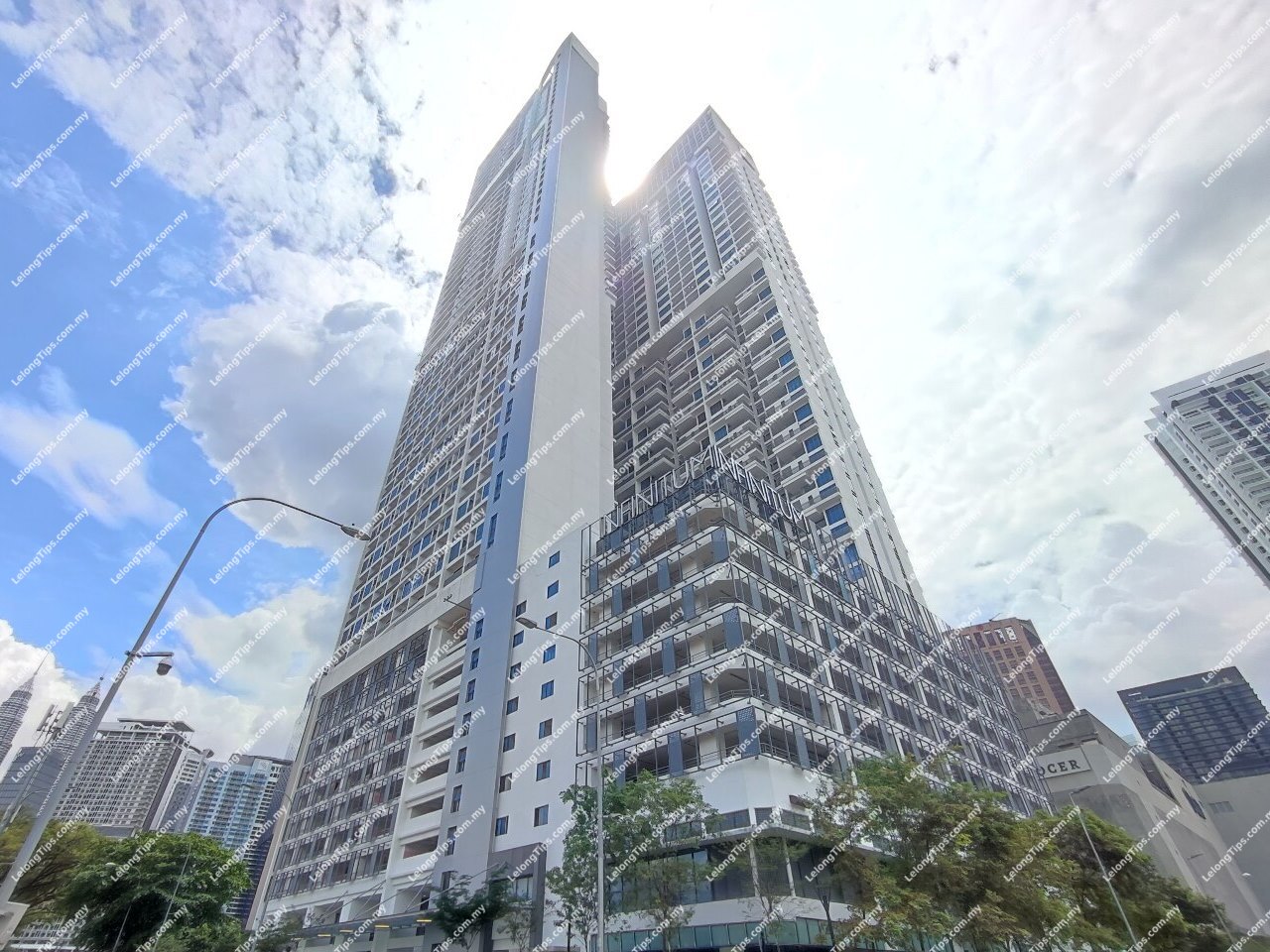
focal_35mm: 16
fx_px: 587
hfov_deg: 94.5
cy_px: 476
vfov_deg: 78.1
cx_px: 635
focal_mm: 1.65
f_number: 2.2
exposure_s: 1/659
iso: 50
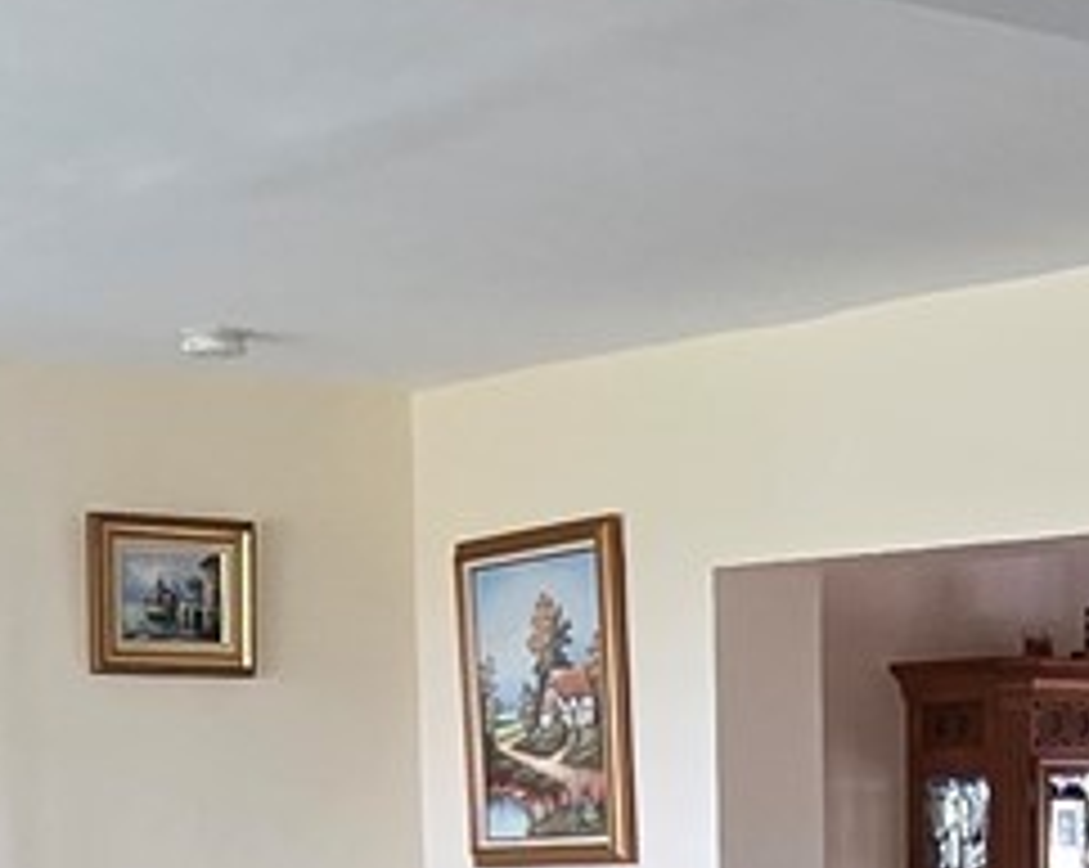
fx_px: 2704
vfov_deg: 16.7
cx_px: 968
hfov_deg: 22.3
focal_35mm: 84
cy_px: 1264
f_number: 2.2
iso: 160
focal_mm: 2.2
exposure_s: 1/60
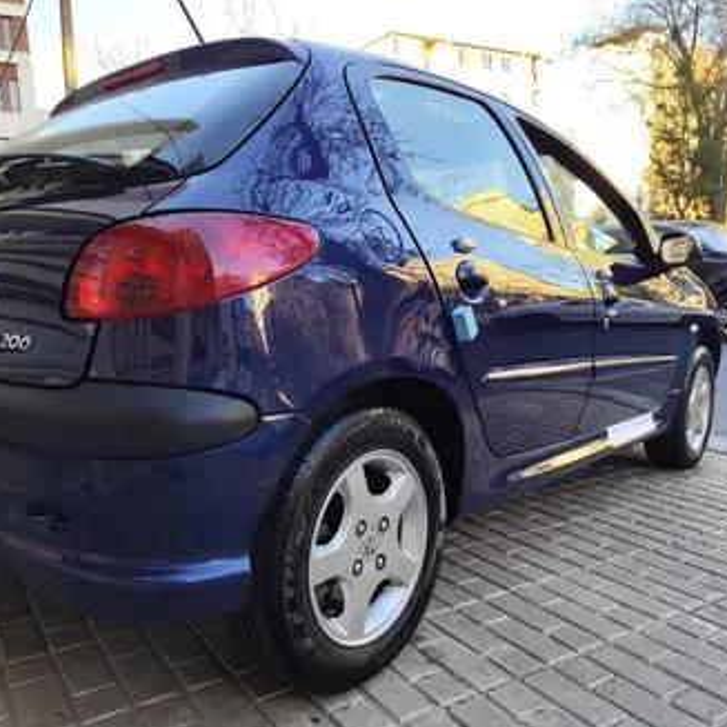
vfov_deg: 57.3
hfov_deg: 57.1
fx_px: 665
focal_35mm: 28
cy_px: 374
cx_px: 313
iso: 50
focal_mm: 6.19
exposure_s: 1/114
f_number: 1.65
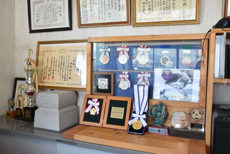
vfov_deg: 40.0
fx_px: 211
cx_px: 115
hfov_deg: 57.2
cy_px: 77
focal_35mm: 33
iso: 3200
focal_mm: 22
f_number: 7.1
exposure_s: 1/200
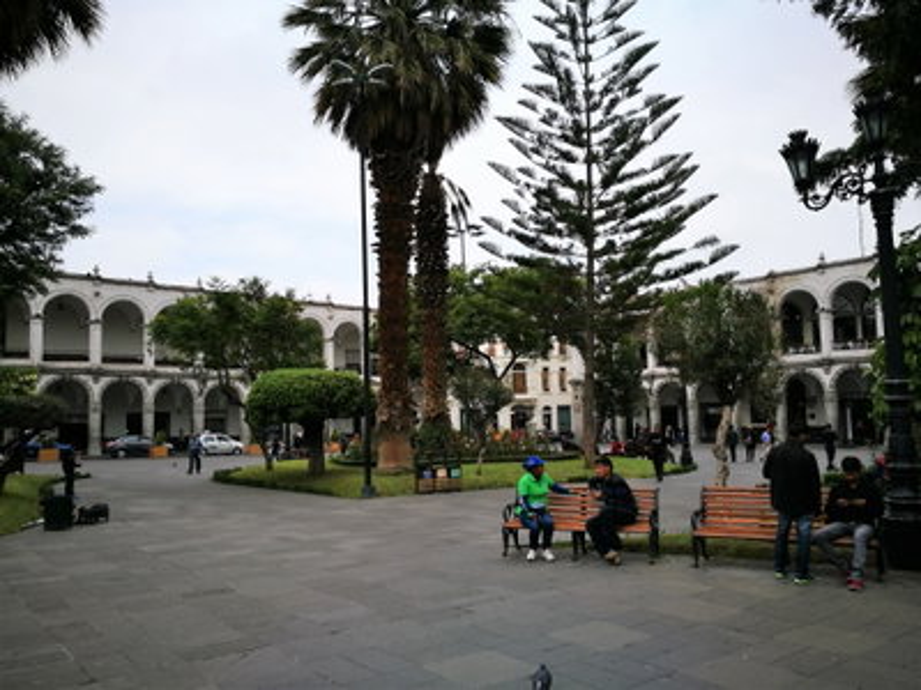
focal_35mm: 27
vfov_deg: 51.4
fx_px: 718
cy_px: 345
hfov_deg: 65.3
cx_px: 460
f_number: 2.2
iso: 50
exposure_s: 1/727
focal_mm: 4.5
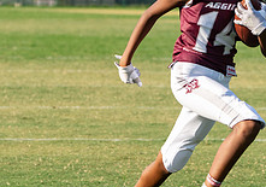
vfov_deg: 4.5
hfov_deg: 6.5
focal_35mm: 314
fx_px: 2358
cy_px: 81
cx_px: 160
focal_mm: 100
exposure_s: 1/1000
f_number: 4.5
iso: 200
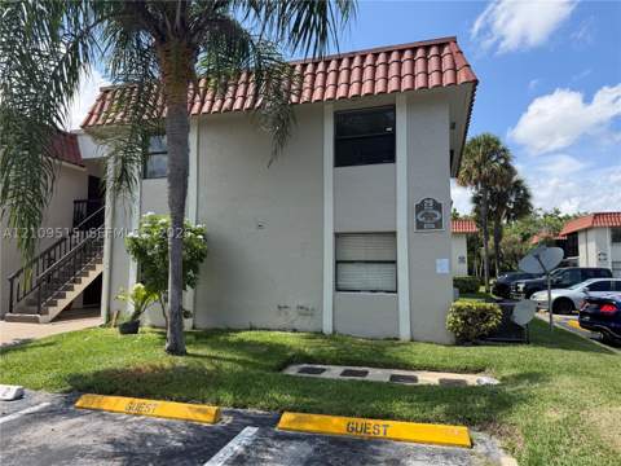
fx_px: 431
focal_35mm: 24
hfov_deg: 71.6
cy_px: 233
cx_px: 310
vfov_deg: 56.8
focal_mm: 6.76
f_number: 1.78
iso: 100
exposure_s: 1/3021
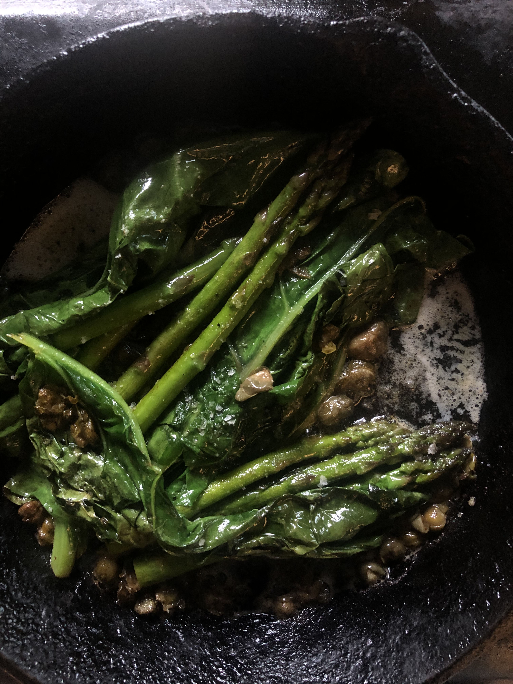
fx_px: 553
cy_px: 342
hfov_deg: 49.7
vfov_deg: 63.4
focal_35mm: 28
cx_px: 256
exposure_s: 1/11
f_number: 1.8
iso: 100
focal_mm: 3.99
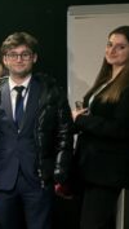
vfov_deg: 20.5
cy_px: 113
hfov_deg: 9.8
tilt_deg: -3.7
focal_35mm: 104
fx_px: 630
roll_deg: +0.8
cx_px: -218
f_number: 1.6
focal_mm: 5.96
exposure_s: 1/58
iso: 400
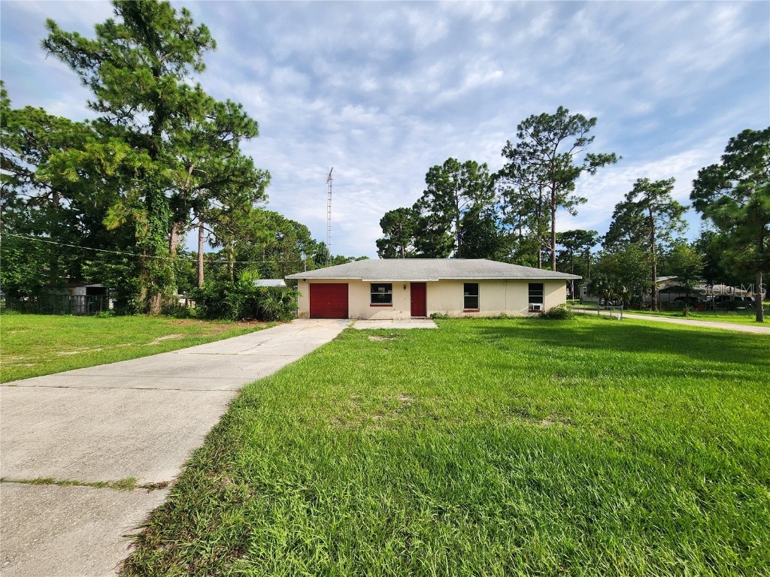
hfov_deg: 106.2
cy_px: 288
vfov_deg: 89.9
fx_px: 289
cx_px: 385
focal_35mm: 13
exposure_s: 1/1418
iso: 50
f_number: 2.2
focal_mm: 2.2
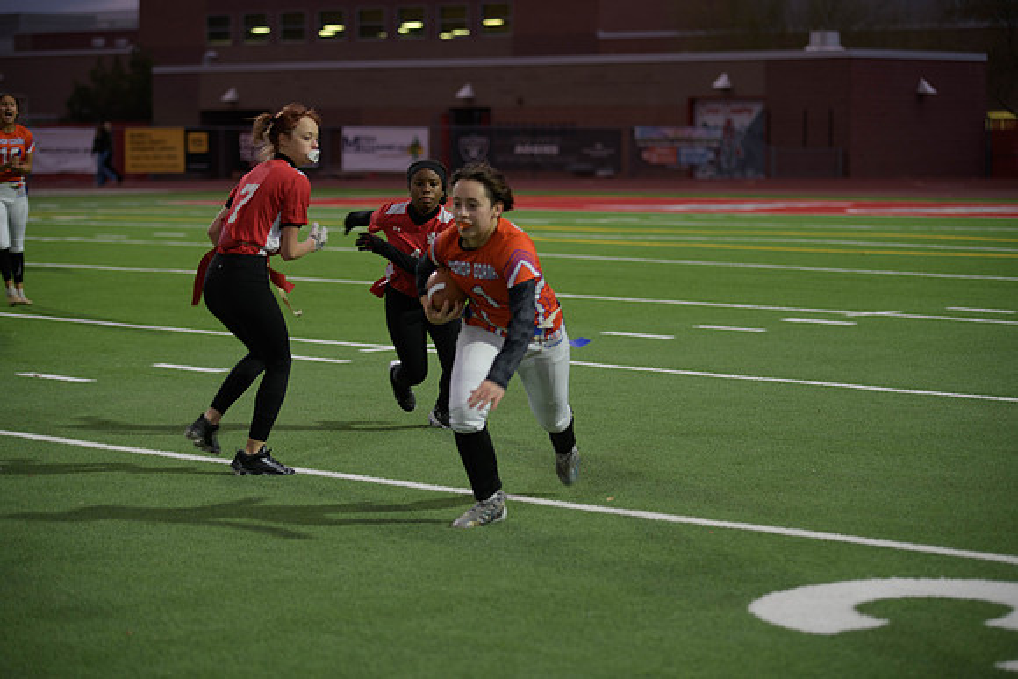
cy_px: 340
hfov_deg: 18.6
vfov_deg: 12.5
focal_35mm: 110
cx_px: 509
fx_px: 3111
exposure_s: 1/200
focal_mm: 110
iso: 400
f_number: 2.8
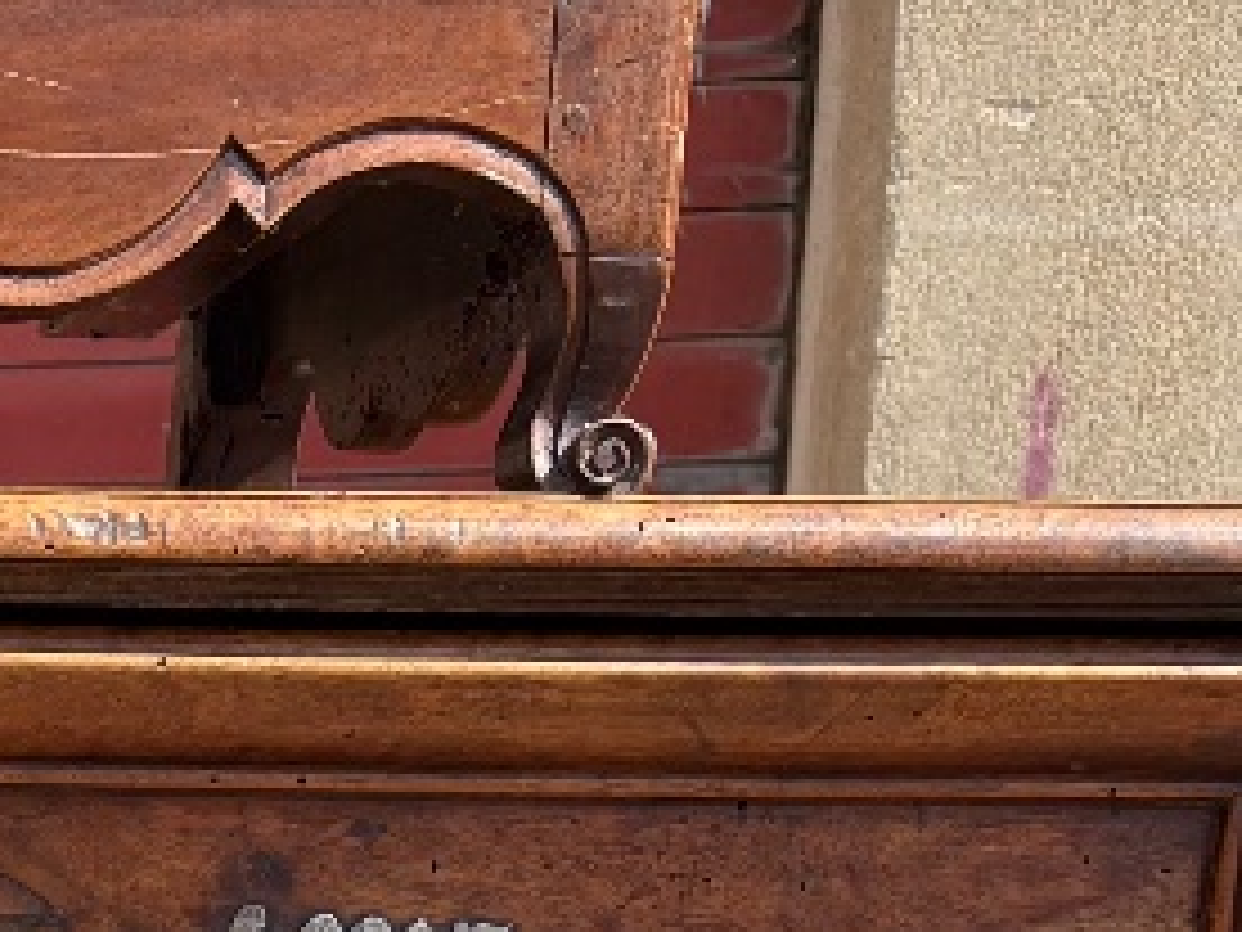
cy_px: 2017
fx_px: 4054
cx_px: -801
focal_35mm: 113
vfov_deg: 11.5
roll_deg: -0.2
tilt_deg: -10.1
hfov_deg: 15.6
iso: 64
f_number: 1.6
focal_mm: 5.96
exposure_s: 1/1217
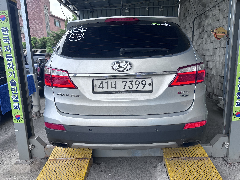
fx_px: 166
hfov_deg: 71.6
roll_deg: +1.4
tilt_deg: -10.8
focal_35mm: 24
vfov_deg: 56.8
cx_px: 120
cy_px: 90
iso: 80
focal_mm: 6.86
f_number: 1.78
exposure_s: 1/971
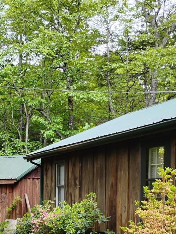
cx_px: 13
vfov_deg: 32.0
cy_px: 197
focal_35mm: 58
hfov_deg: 24.5
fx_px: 393
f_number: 1.8
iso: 469
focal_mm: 4.26
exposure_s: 1/120
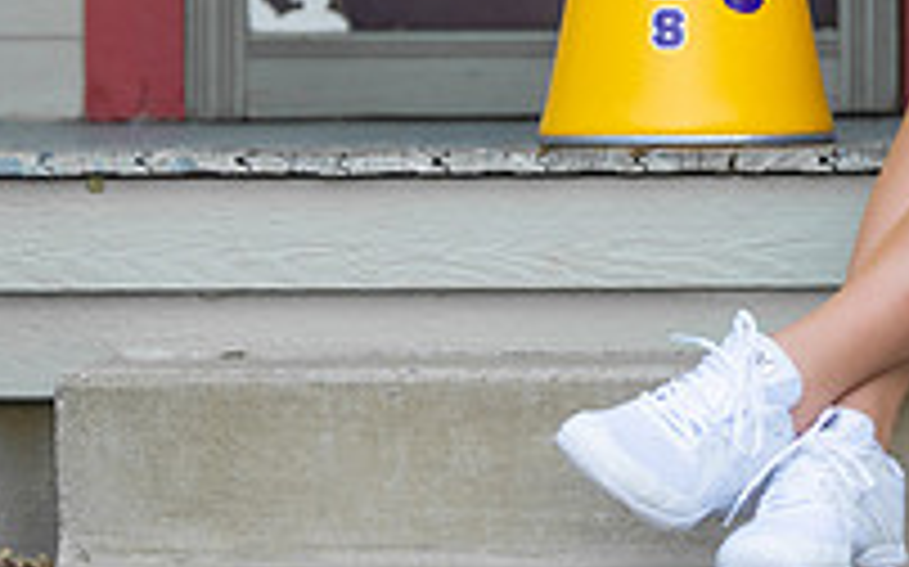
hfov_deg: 8.5
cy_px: -206
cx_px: 1107
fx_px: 6066
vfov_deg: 5.3
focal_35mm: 245
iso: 160
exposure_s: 1/320
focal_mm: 70
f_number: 2.8
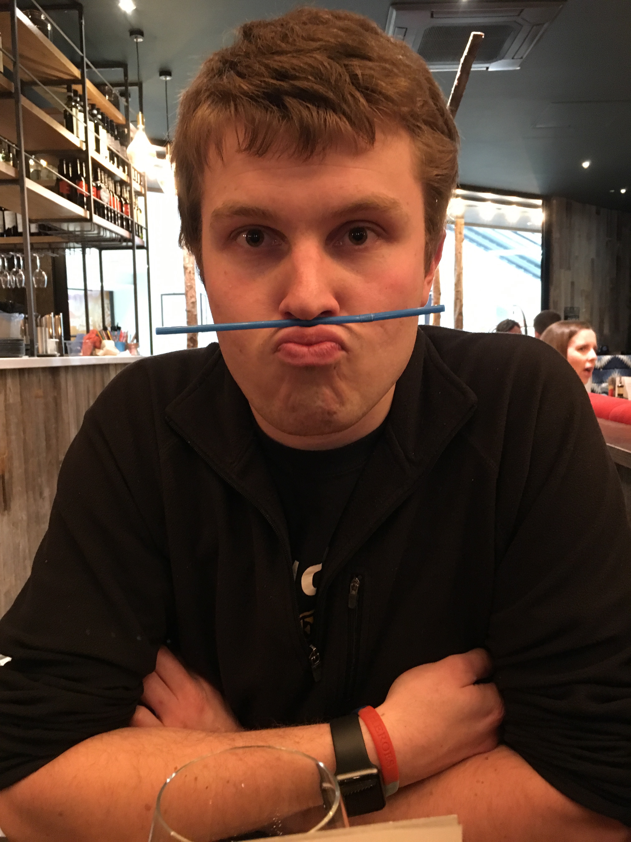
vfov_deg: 61.7
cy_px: 421
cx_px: 316
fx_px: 705
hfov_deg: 48.2
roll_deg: +1.3
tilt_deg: -4.9
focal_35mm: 29
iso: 400
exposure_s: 1/17
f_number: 2.2
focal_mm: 4.15
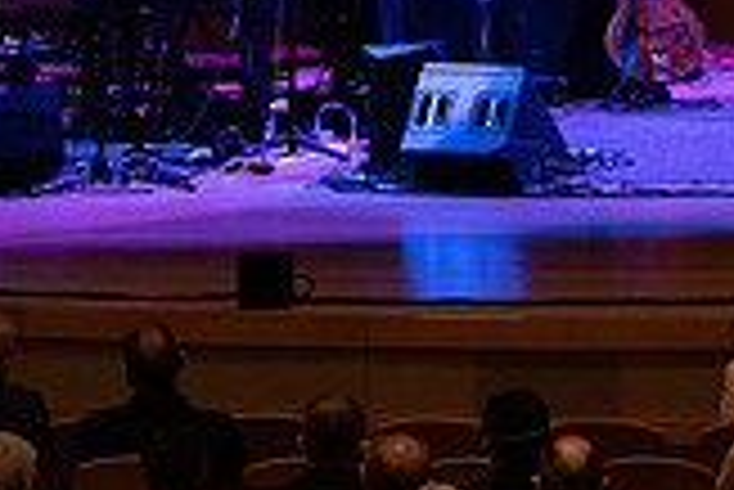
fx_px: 8775
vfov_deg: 3.2
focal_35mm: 430
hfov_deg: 4.8
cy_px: -97
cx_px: 684
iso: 3200
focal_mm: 121
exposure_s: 1/250
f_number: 4.5
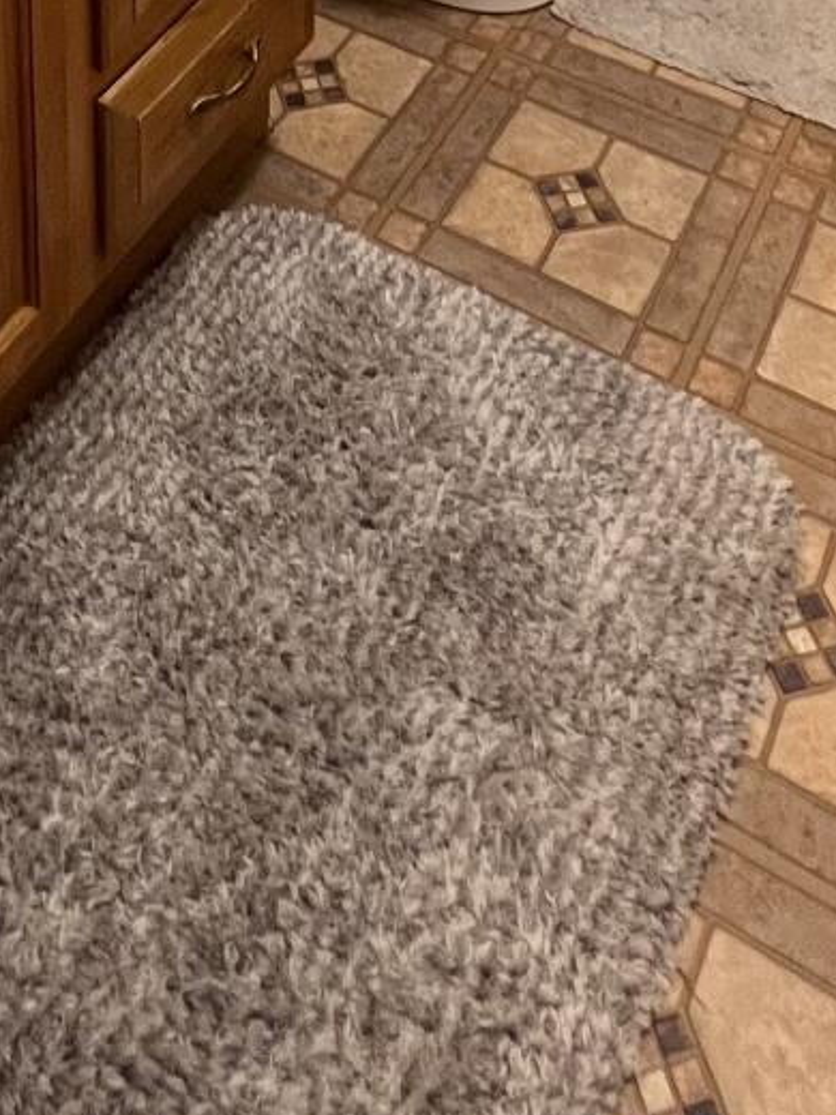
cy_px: -826
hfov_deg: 28.9
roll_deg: +1.0
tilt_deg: -10.4
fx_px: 1610
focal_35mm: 50
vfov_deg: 23.2
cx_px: 266
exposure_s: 1/60
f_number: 1.8
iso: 200
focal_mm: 1.57
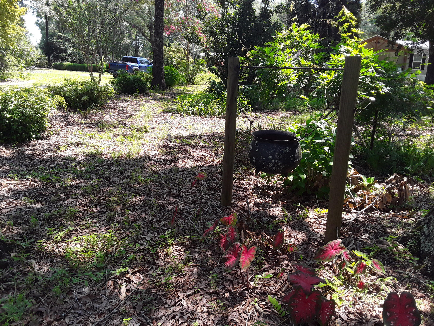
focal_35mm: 28
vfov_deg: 49.7
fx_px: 351
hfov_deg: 63.4
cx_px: 217
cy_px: 167
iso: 40
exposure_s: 1/291
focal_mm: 2.91
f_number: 1.9
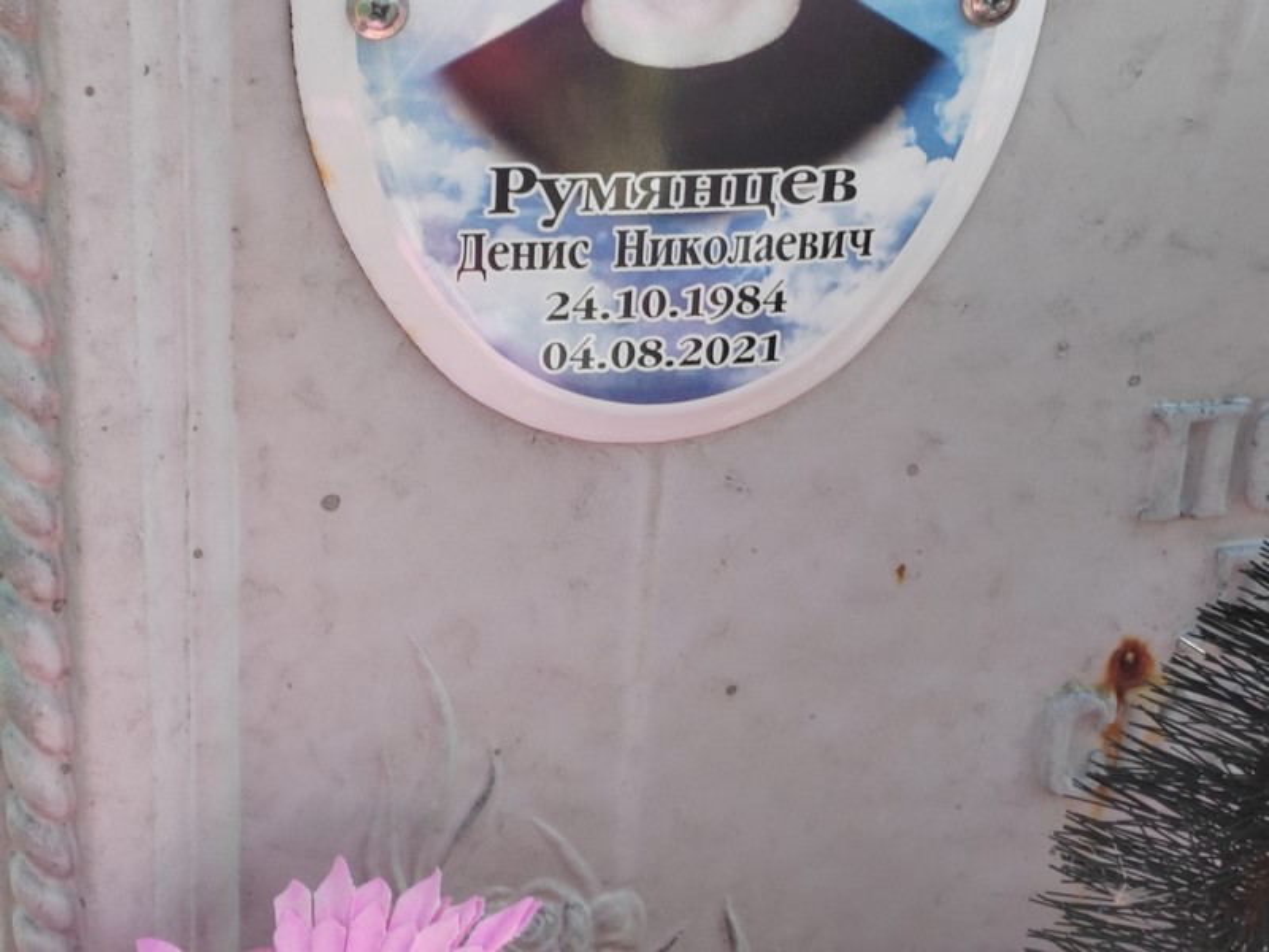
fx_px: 2933
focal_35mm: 80
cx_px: 634
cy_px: 476
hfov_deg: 24.4
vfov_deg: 18.4
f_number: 1.9
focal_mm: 5.52
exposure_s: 1/360
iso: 100
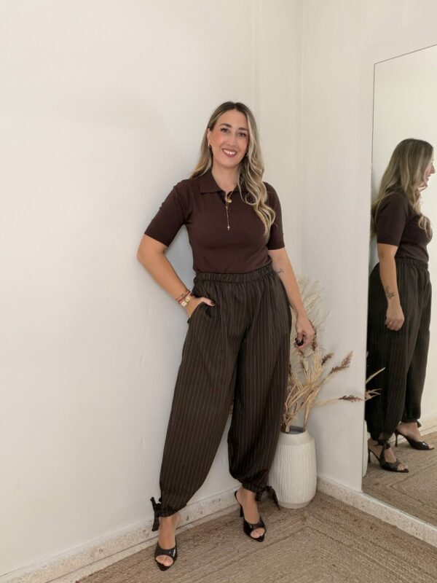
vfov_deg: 60.0
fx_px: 505
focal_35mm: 30
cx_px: 218
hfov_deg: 46.8
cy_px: 292
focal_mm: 2.71
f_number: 1.9
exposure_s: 1/60
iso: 80
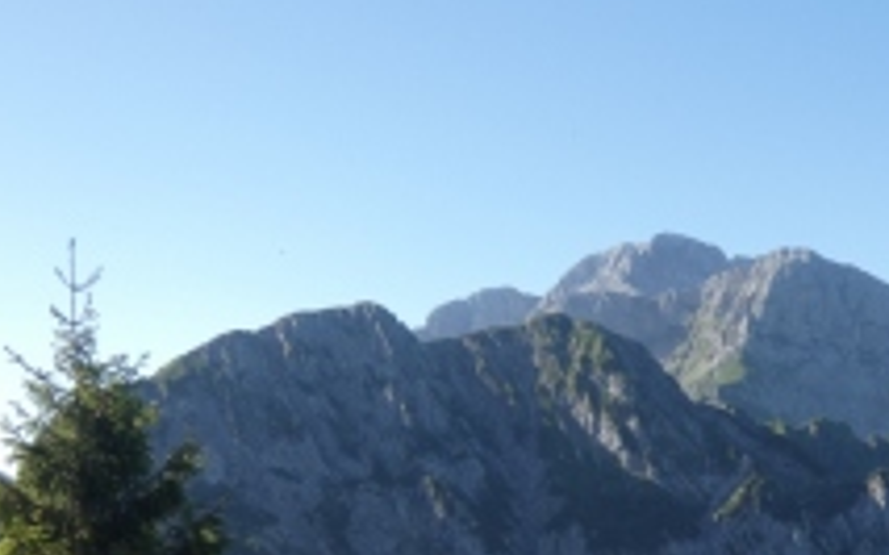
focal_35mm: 68
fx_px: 1647
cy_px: 405
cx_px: 584
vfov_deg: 19.0
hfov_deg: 30.0
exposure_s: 1/500
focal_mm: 6.8
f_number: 3.5
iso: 80
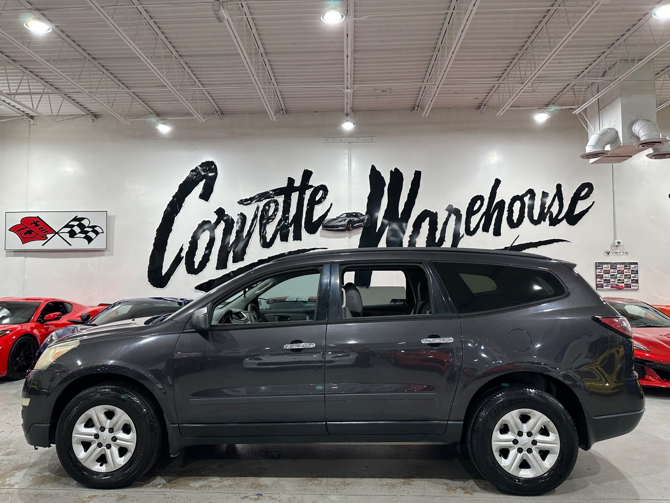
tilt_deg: +3.1
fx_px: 465
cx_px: 335
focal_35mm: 24
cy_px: 252
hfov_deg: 71.6
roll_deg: -0.3
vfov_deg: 56.8
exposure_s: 1/120
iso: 100
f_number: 1.78
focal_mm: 6.86
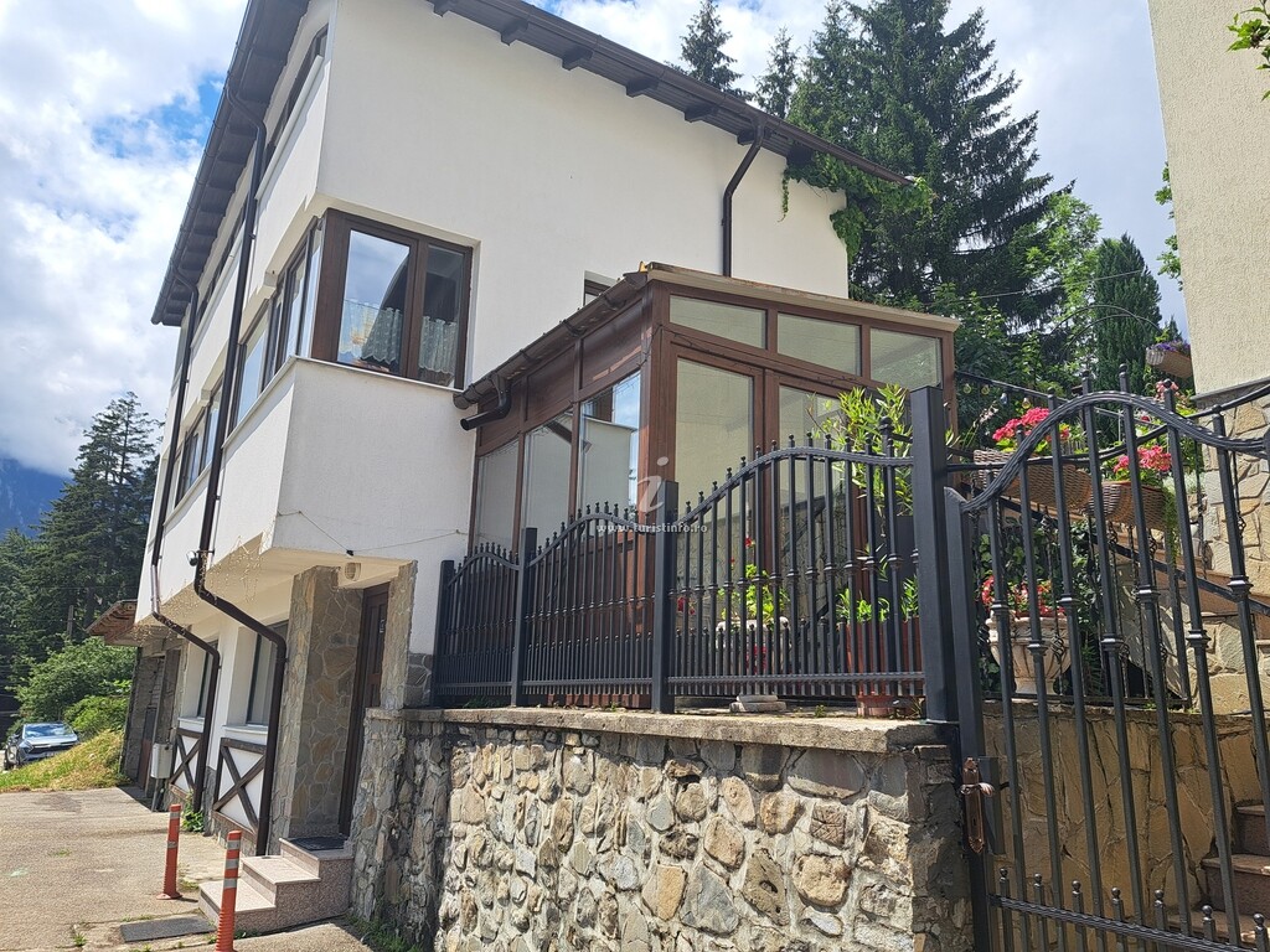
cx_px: 635
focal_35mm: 24
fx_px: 881
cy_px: 476
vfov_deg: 56.8
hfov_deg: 71.6
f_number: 1.8
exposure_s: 1/1253
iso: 50
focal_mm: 5.23
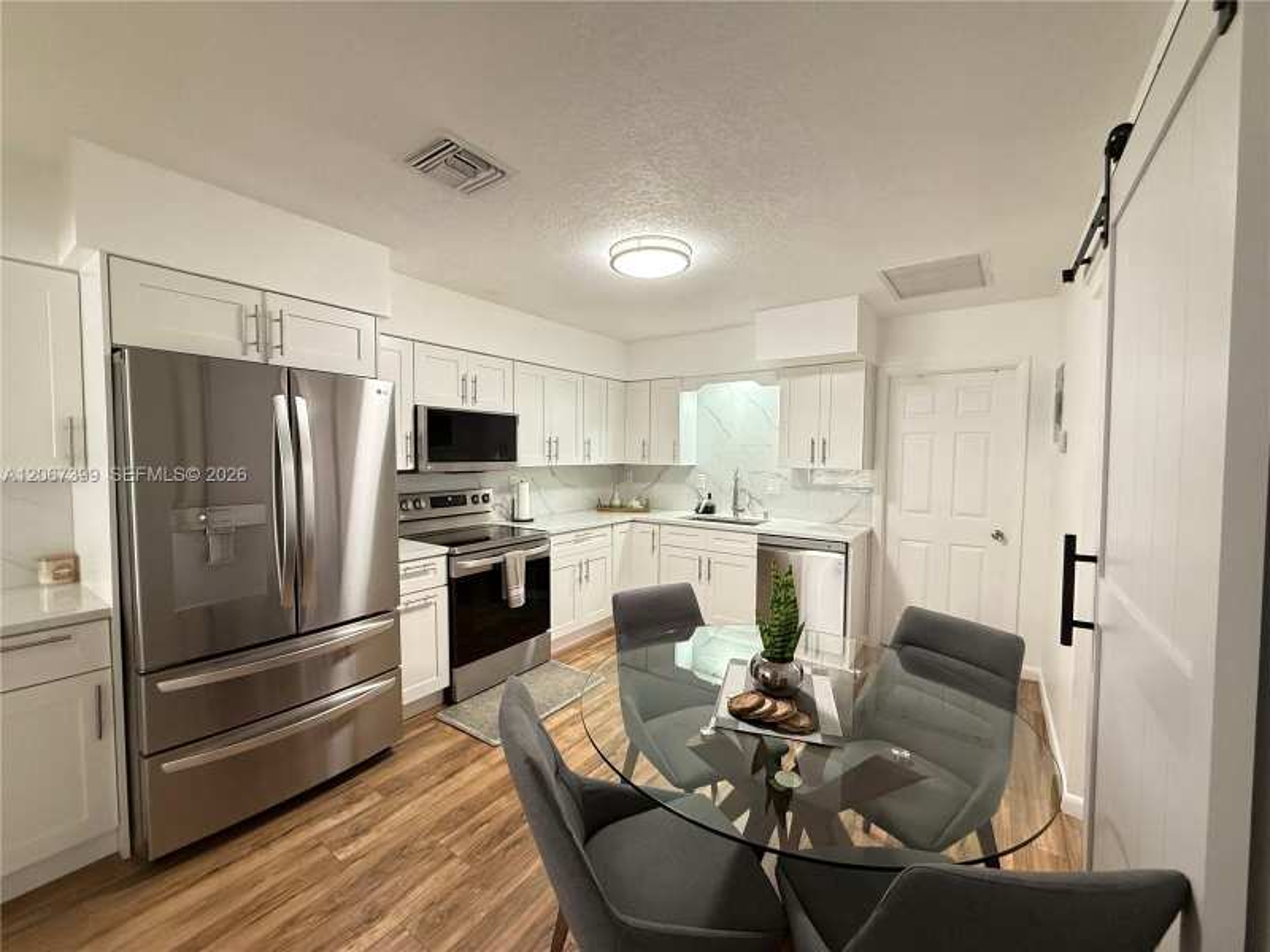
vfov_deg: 85.7
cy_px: 476
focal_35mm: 14
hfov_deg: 102.1
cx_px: 635
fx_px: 514
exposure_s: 1/120
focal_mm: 2.22
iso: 640
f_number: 2.2
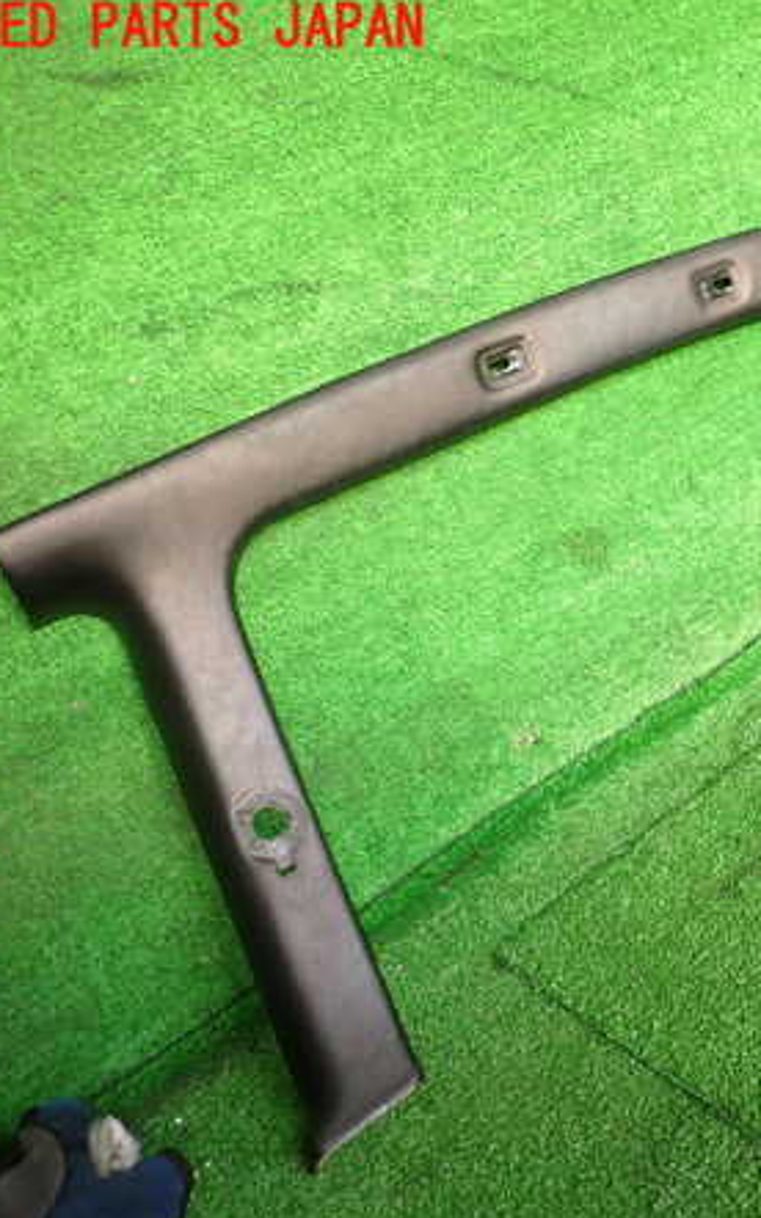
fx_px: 1195
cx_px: 750
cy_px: 615
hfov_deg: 32.6
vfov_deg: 54.0
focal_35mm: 36
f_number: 2
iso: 100
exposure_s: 1/80
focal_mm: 4.5
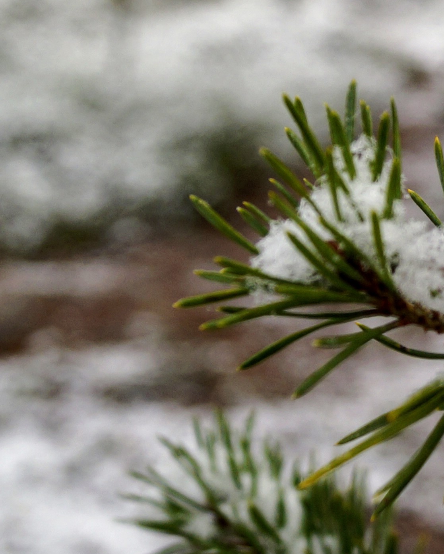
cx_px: 569
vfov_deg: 17.4
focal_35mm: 110
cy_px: 173
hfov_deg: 13.5
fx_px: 1807
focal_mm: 20
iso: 160
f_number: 4
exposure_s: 1/160
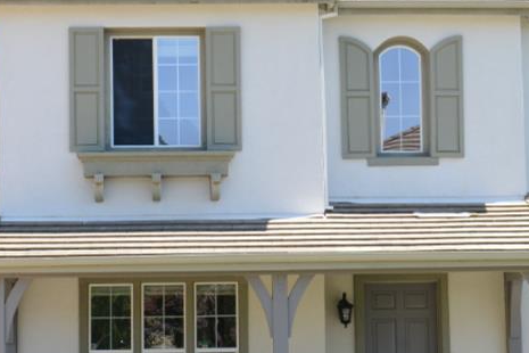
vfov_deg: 10.6
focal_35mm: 129
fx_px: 1895
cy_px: 167
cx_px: 258
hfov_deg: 15.9
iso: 400
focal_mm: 40
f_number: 11
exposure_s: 1/200
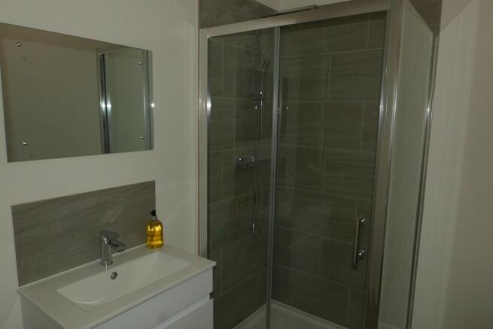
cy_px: 164
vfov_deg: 53.2
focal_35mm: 24
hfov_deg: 73.7
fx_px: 329
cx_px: 246
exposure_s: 1/125
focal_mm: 10.9
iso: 200
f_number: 5
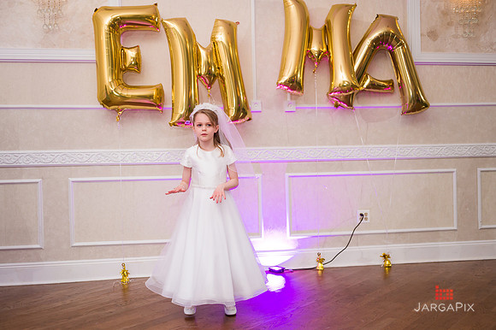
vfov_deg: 33.0
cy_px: 175
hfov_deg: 48.0
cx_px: 248
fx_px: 556
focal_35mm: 40
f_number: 3.2
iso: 1250
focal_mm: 38
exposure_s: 1/200
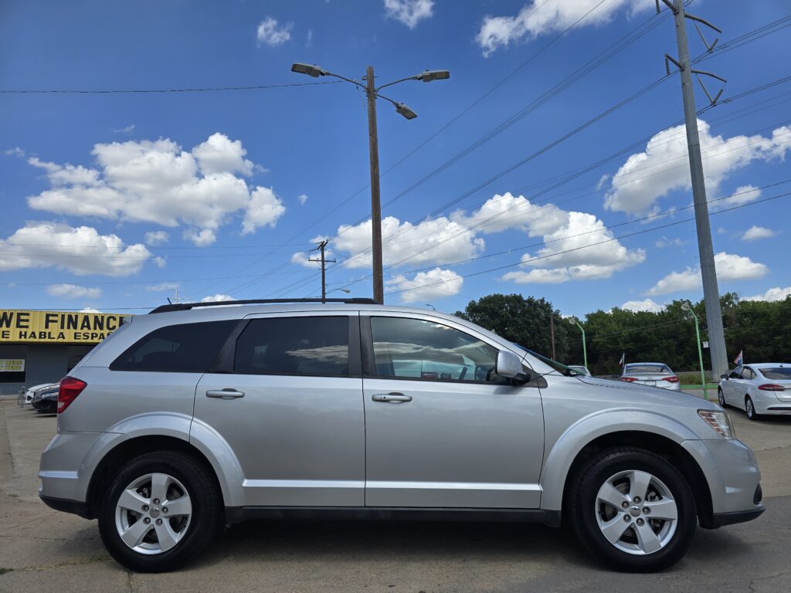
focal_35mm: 23
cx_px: 396
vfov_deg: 58.9
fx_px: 526
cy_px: 296
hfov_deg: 73.9
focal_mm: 6.3
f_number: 1.7
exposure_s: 1/986
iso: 12
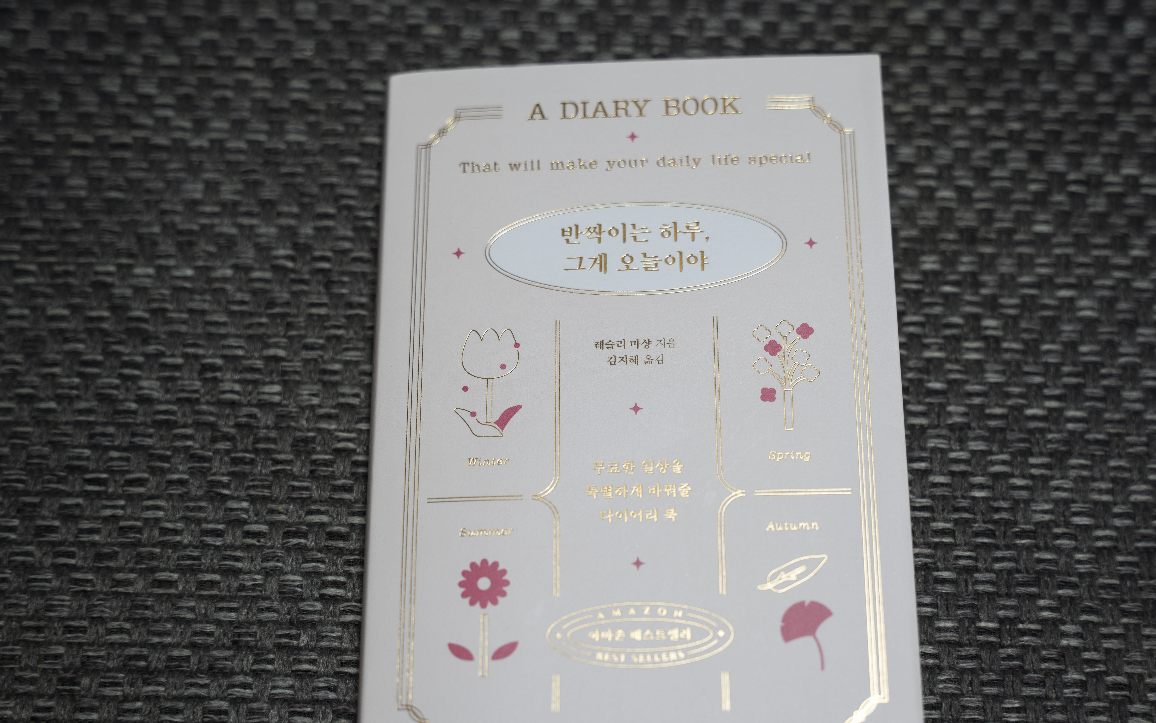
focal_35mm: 58
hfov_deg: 35.0
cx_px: 638
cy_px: 430
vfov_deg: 22.3
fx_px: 1831
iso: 125
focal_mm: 46.9
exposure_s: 1/50
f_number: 2.8
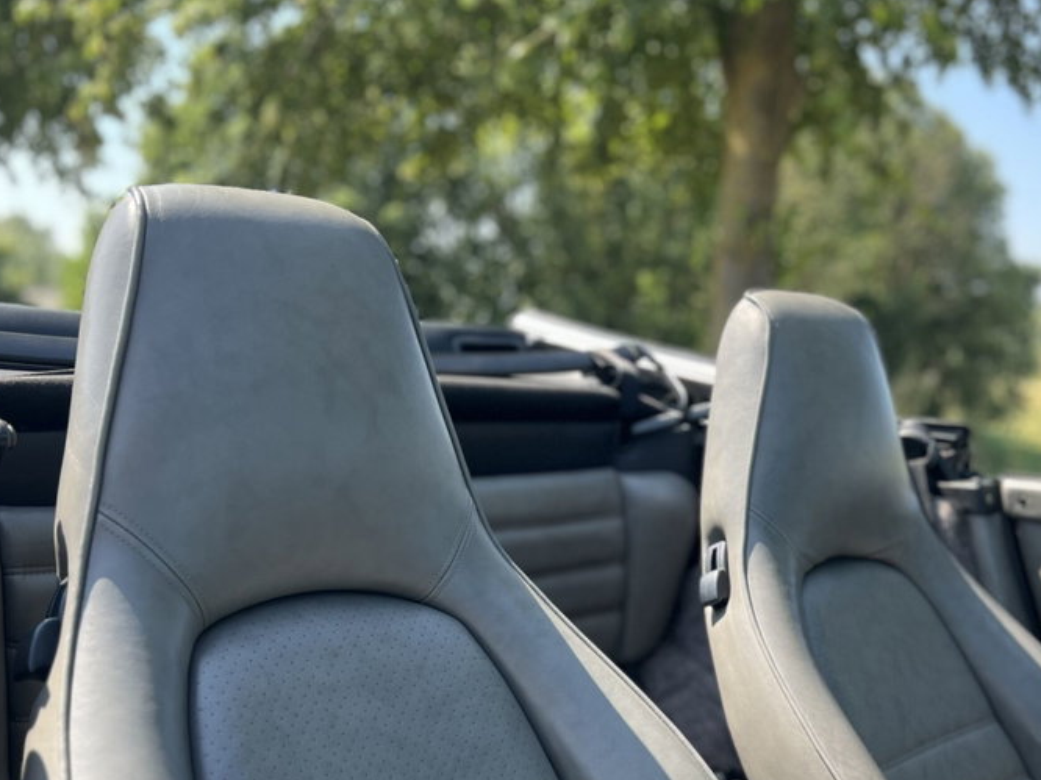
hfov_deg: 46.5
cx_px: 628
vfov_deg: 35.3
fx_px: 1202
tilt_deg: -11.8
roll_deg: -1.9
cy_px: 560
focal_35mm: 40
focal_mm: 5.7
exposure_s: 1/853
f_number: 1.5
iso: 50
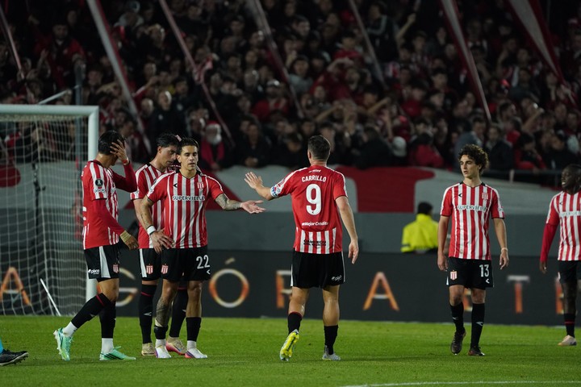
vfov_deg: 2.3
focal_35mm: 600
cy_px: 194
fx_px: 9683
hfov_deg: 3.4
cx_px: 290
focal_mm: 600
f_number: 6.3
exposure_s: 1/1000
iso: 5000
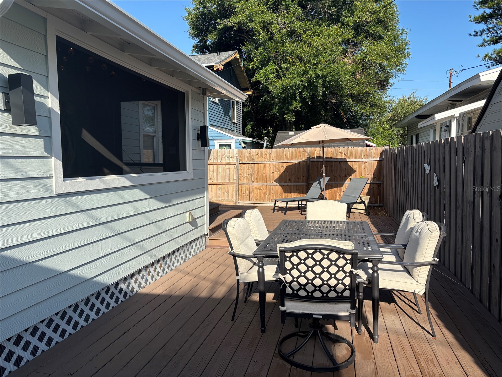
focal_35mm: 26
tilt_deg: -4.0
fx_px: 377
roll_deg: -0.1
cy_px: 188
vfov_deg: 53.1
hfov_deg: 67.3
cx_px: 251
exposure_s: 1/1949
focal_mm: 5.96
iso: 50
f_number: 1.6
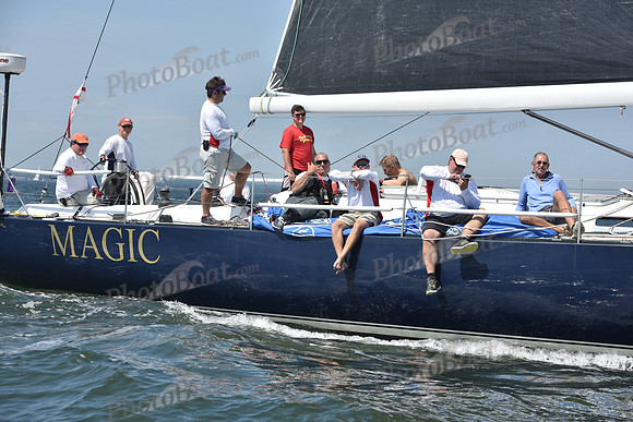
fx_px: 1935
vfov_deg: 12.5
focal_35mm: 110
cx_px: 316
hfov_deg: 18.6
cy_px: 211
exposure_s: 1/1250
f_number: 8
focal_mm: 110
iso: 250
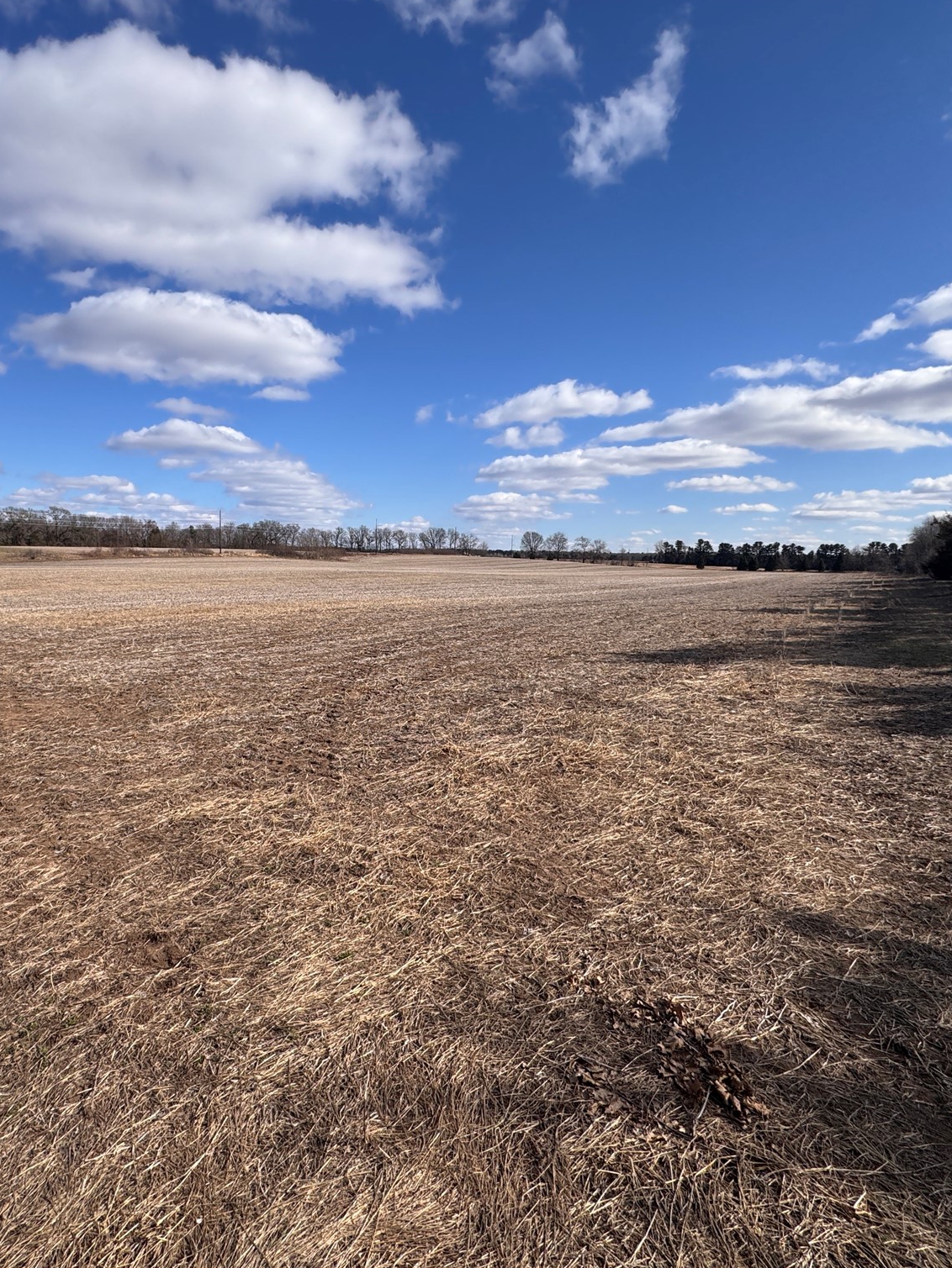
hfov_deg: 67.5
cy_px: 634
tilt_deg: -6.1
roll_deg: -2.2
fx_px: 697
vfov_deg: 84.7
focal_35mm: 19
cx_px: 348
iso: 50
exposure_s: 1/2985
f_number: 2.2
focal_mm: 2.22
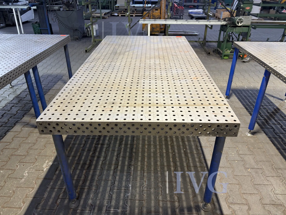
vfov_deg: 53.1
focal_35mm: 26
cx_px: 143
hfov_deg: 67.3
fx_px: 215
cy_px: 108
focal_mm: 5.96
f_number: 1.6
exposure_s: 1/50
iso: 100
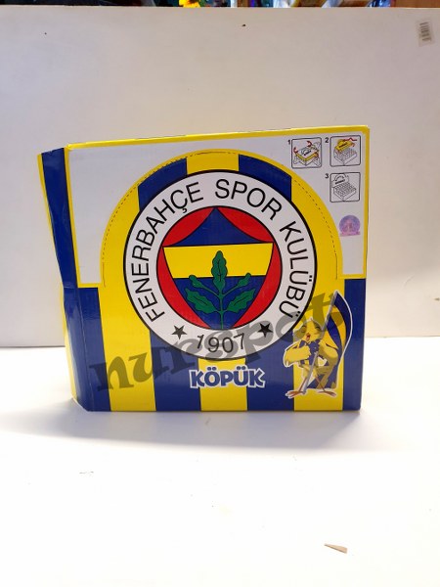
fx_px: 441
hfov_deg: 53.1
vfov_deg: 67.3
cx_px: 220
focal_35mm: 26
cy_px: 294
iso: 200
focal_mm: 4.32
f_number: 1.5
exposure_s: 1/40
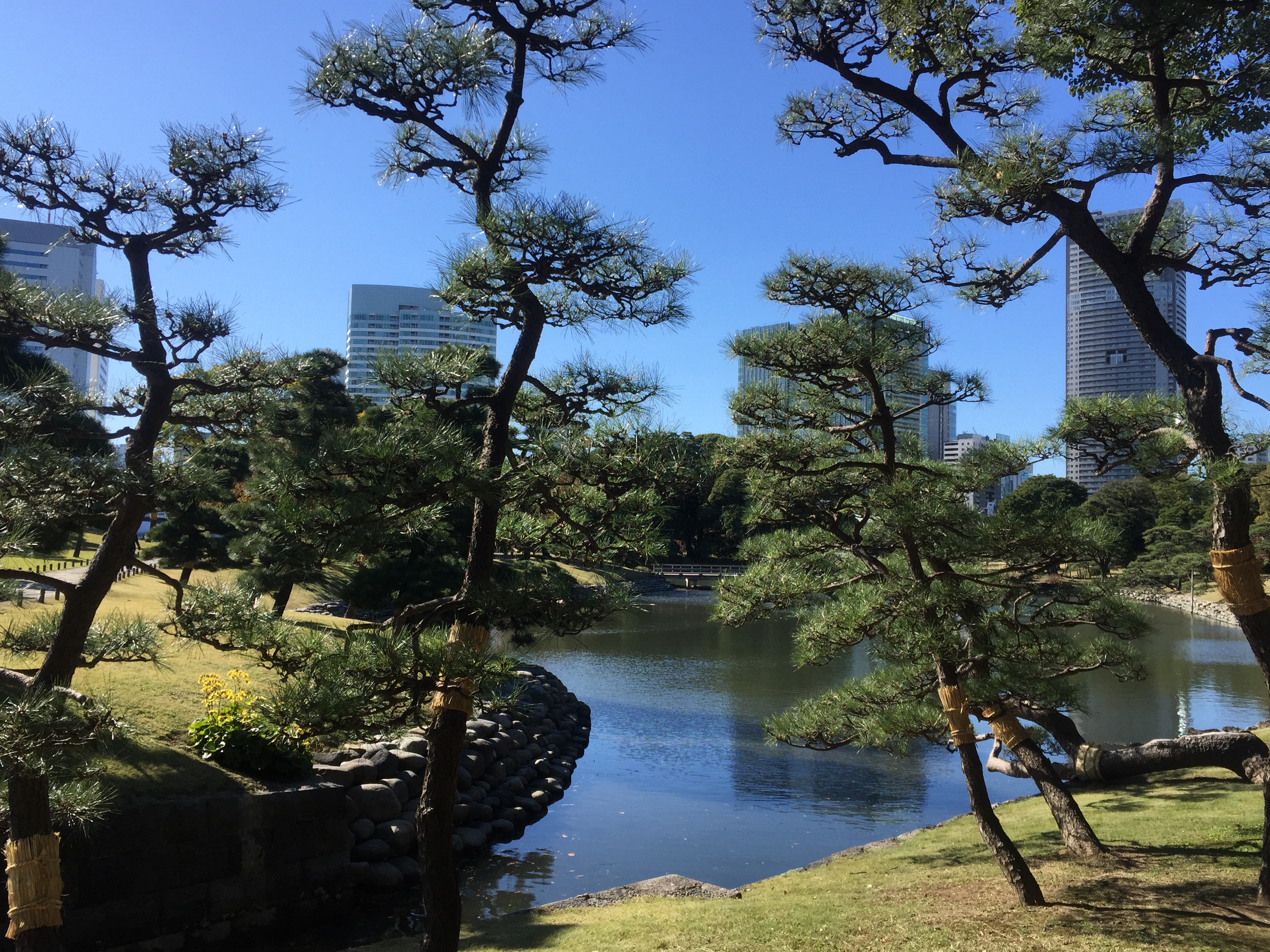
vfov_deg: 46.8
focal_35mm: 30
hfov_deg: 60.0
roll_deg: -1.2
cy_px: 474
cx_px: 644
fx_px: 1101
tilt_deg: +4.1
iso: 32
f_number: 2.2
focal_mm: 4.15
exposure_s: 1/1647
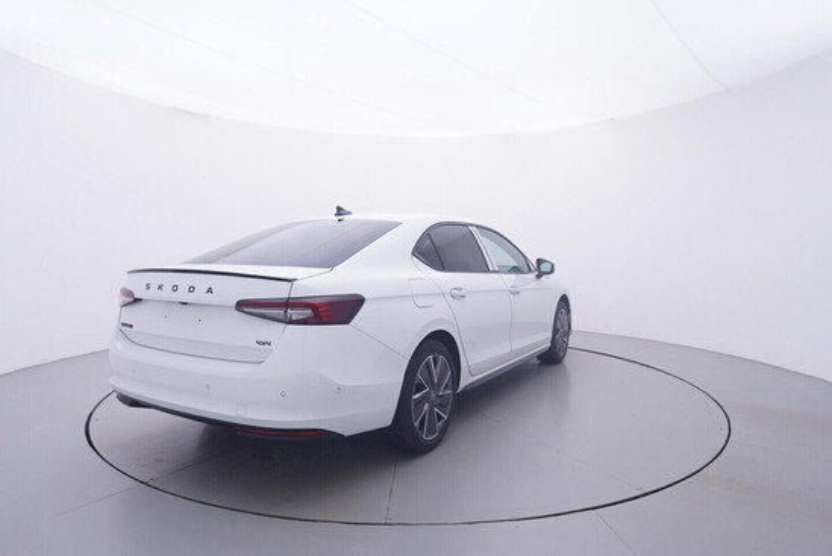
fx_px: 520
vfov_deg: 56.2
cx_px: 416
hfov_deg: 77.3
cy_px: 278
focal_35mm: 22
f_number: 5
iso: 200
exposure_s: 1/80
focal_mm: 15
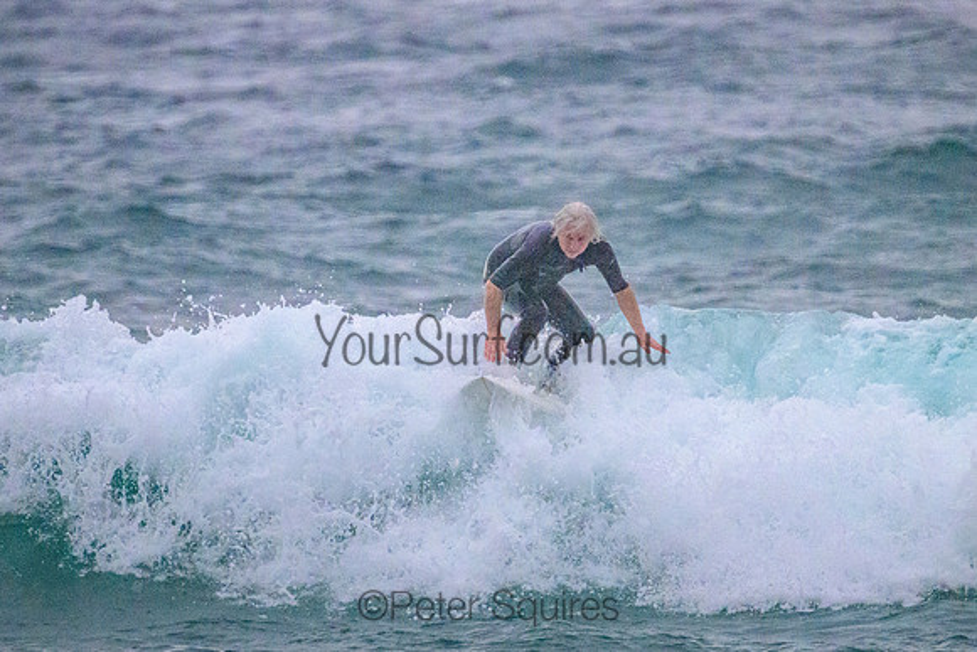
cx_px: 488
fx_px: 29275
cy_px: 377
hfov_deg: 1.9
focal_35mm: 1079
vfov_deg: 1.3
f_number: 11
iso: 12800
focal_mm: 800
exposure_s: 1/2000
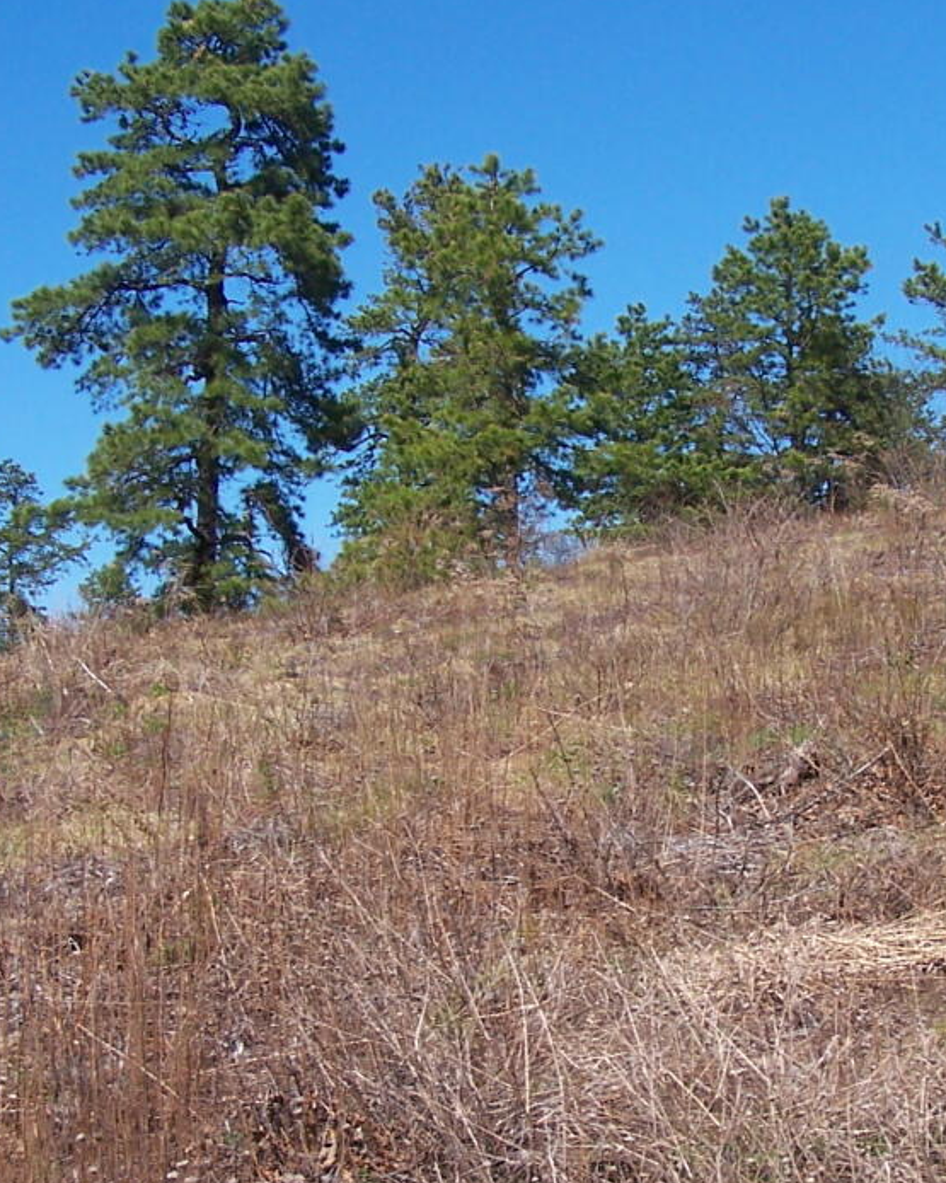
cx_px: 689
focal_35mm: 73
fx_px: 2555
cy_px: 814
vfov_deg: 25.9
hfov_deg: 20.8
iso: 80
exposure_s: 1/800
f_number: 4
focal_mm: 6.3
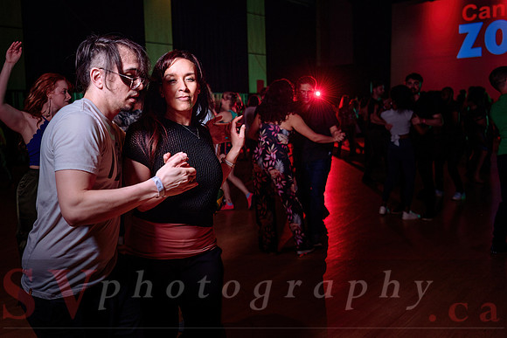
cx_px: 208
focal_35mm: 37
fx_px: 514
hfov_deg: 52.2
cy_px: 149
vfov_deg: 36.4
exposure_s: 1/100
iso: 800
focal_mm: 31
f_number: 2.8
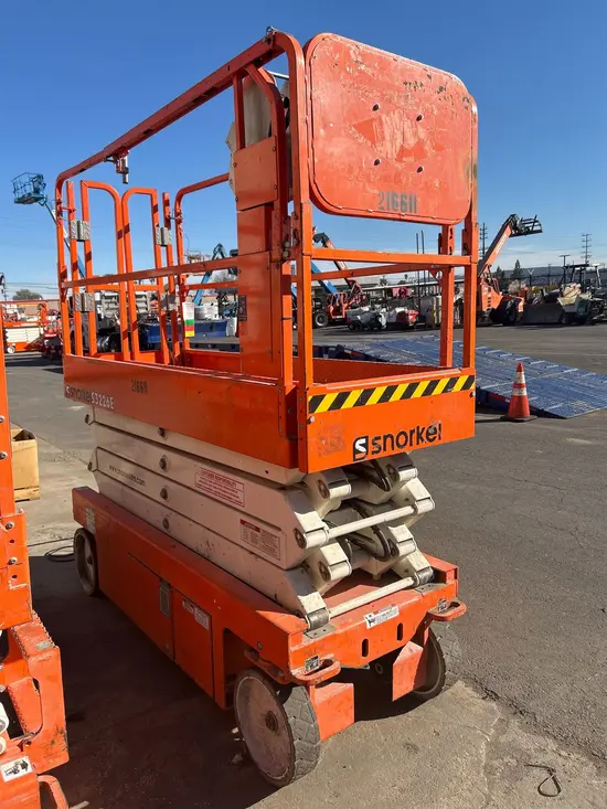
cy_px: 404
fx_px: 608
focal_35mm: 26
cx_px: 304
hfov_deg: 53.1
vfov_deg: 67.3
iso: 50
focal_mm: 5.7
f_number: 1.5
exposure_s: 1/3831
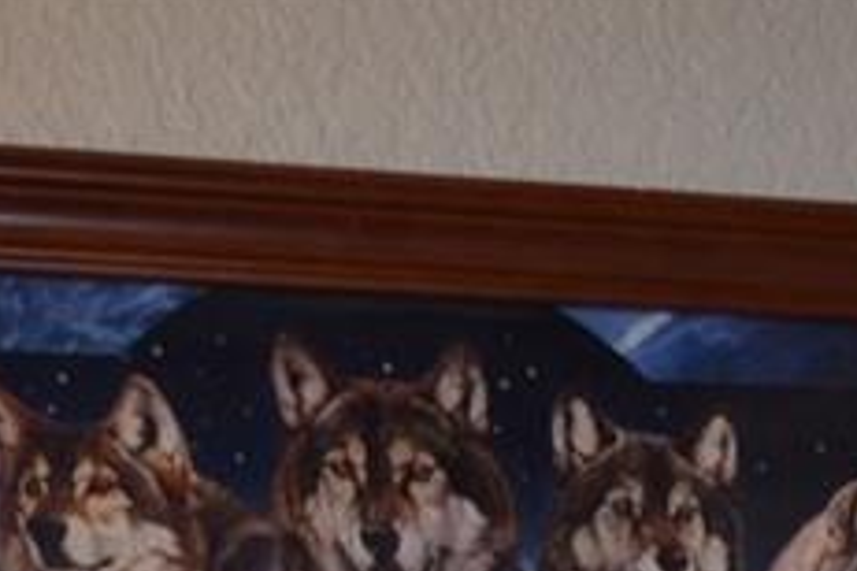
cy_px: 1954
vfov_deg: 9.1
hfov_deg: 19.0
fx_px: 2476
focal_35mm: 104
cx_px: 909
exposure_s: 1/60
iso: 160
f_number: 4
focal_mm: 10
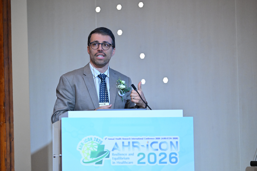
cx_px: 128
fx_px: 999
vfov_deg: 9.8
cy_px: 86
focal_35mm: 140
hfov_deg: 14.7
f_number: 2.8
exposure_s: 1/500
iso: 6400
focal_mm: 140
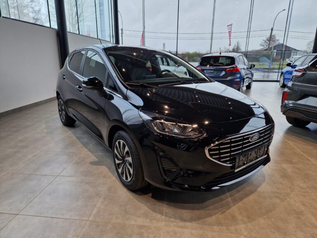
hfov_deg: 73.9
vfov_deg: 58.9
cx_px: 158
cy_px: 119
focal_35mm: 23
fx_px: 211
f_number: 1.8
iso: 100
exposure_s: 1/180
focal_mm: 5.4
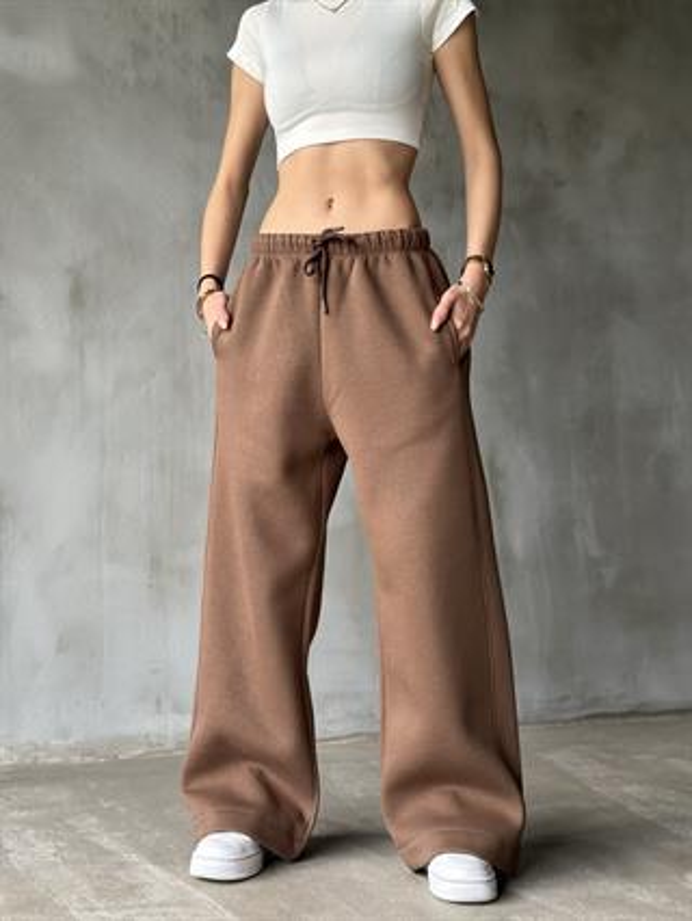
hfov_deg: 30.3
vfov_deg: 39.6
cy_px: 460
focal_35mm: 48
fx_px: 1278
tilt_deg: +2.4
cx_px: 346
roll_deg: -0.8
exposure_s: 1/60
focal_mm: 6.86
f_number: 1.78
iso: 125
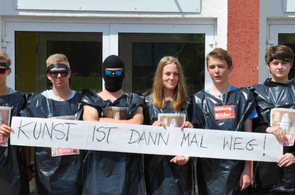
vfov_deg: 11.0
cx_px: 193
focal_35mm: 124
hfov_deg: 16.5
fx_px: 1014
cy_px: 136
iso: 200
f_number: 10
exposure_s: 1/400
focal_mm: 45
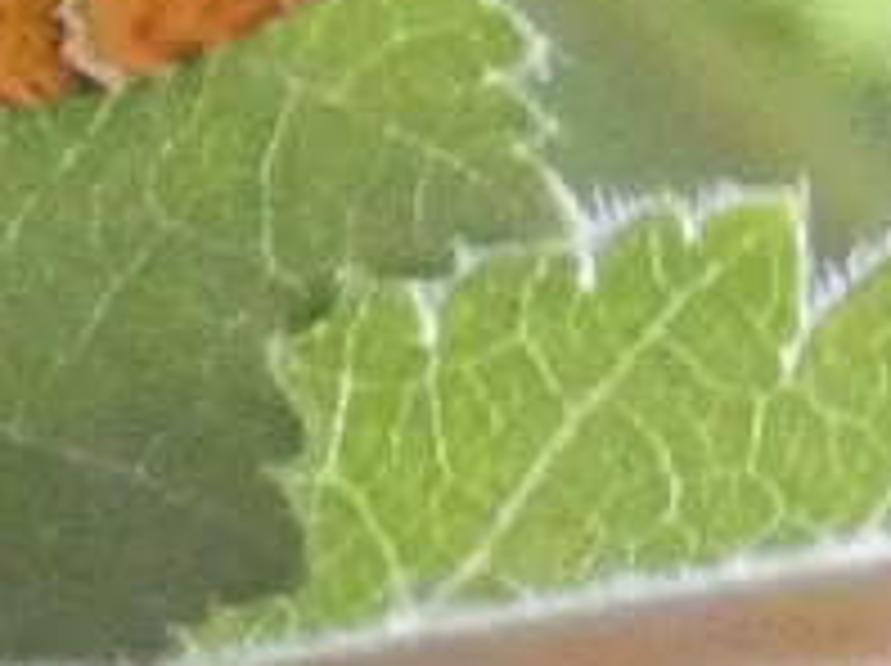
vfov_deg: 3.6
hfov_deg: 4.8
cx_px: -446
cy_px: -104
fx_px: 10643
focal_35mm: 414
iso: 1600
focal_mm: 22.9
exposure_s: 1/25
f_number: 5.2
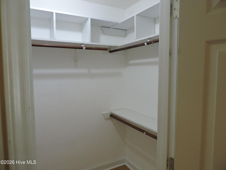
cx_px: 113
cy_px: 85
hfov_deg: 71.6
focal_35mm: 24
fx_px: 157
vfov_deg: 56.8
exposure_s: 1/30
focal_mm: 4.3
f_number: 3
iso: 320
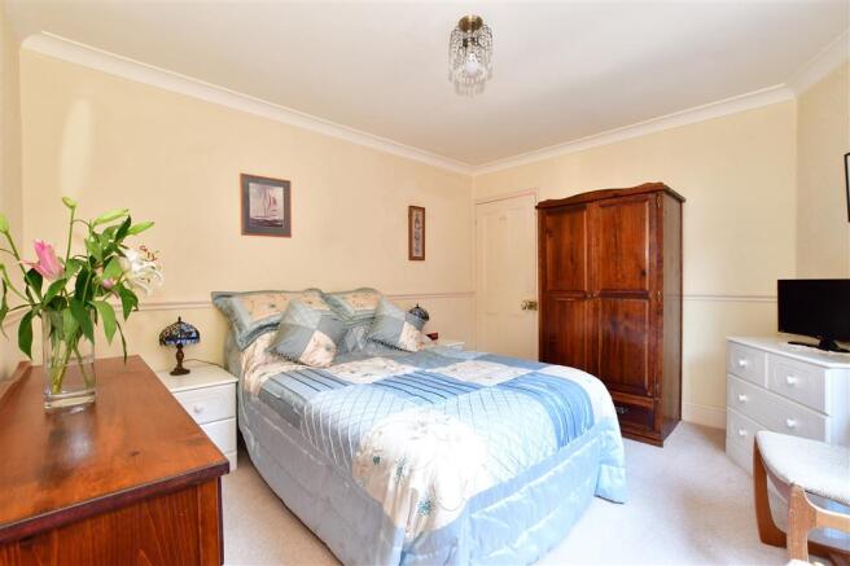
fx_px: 354
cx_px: 425
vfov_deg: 77.3
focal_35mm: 15
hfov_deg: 100.4
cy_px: 283
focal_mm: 10
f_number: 8
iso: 200
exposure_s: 1.6
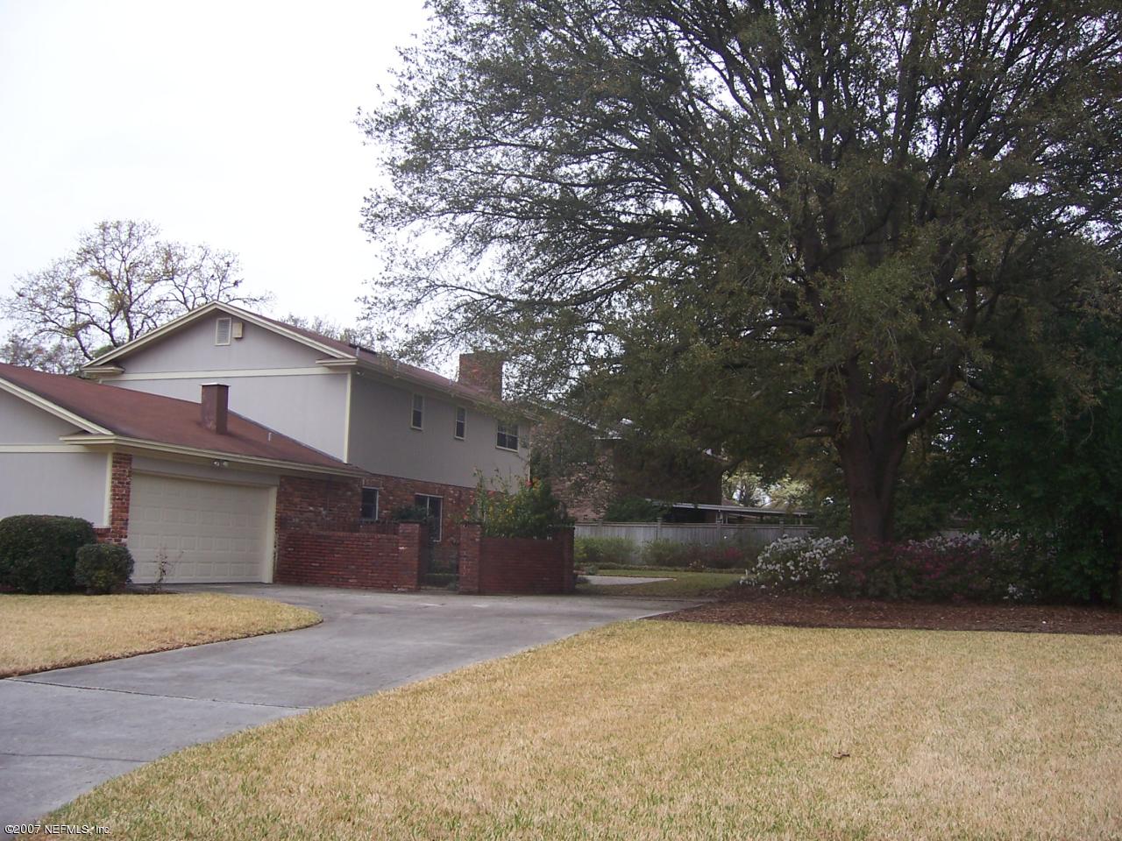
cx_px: 561
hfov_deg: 51.4
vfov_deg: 39.7
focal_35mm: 36
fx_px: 1167
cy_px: 420
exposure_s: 1/500
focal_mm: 6
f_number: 3
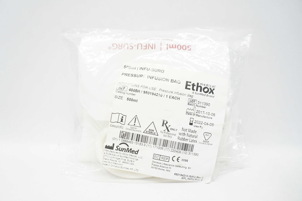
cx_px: 151
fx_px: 226
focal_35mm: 27
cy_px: 100
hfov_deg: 67.4
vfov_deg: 47.8
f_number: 5
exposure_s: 1/40
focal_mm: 18
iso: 400
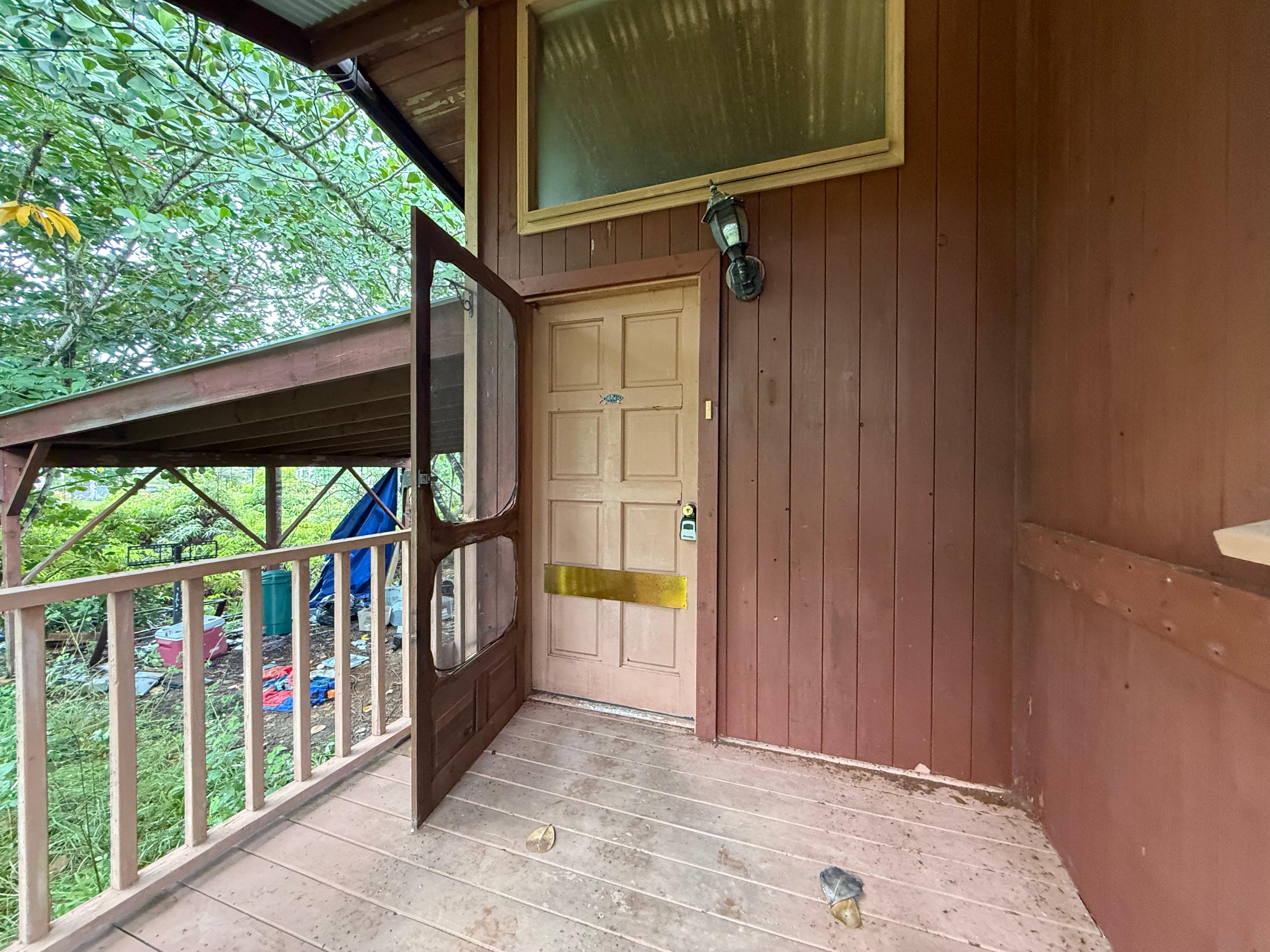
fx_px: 514
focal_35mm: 14
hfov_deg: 102.1
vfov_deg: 85.7
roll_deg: -0.7
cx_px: 635
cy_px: 476
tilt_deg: +0.5
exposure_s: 1/60
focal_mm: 2.22
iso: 500
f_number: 2.2
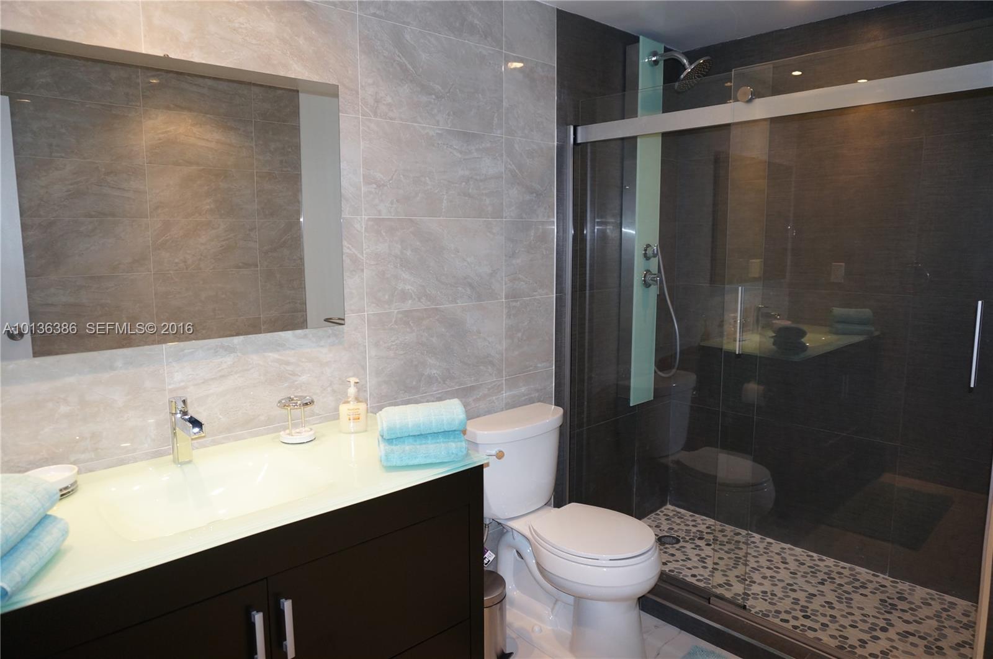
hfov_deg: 73.8
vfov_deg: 53.0
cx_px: 496
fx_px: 661
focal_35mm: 24
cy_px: 330
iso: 500
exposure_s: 1/60
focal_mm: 16
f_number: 4
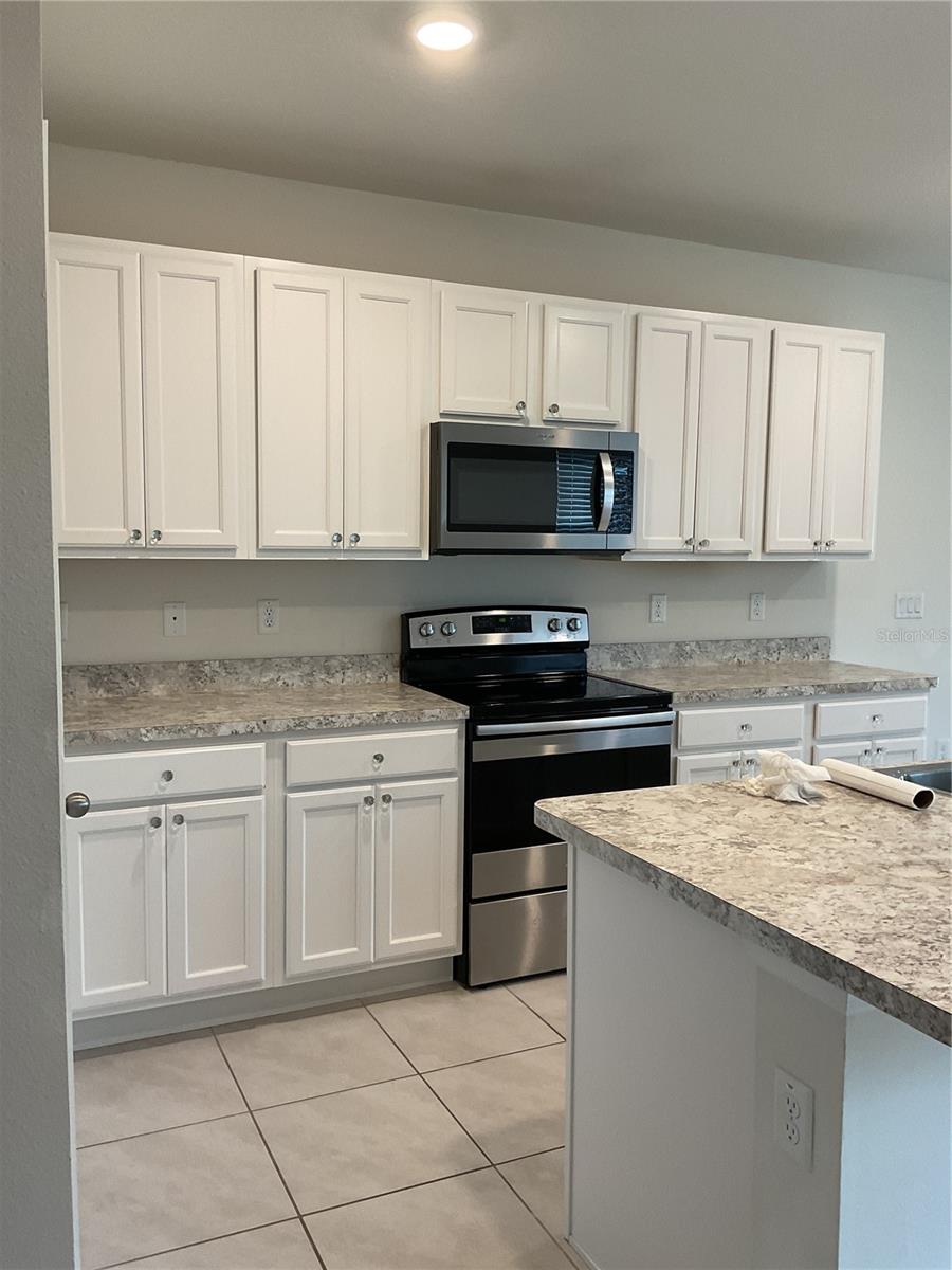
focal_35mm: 29
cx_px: 476
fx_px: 1063
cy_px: 635
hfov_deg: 48.2
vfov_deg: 61.7
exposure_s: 1/60
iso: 64
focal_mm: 3
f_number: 1.8
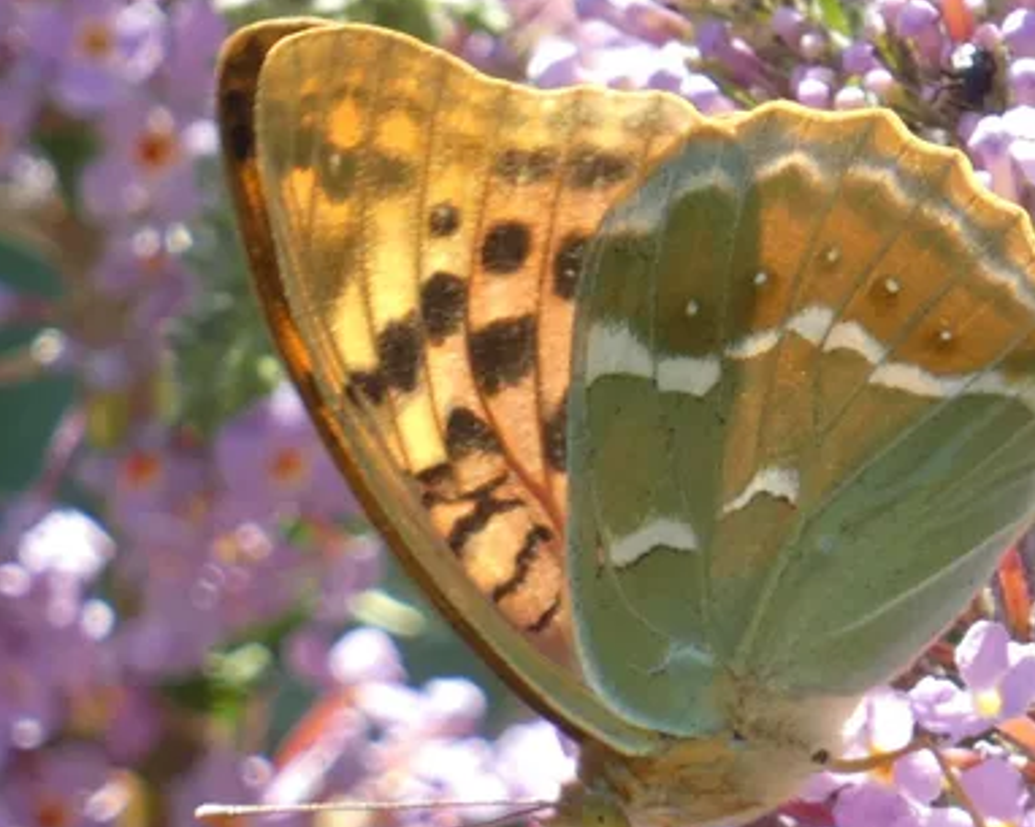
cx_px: 669
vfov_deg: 1.5
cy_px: 534
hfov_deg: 1.9
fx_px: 31159
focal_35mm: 1018
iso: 80
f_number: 5.6
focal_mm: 111.5
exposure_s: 1/100
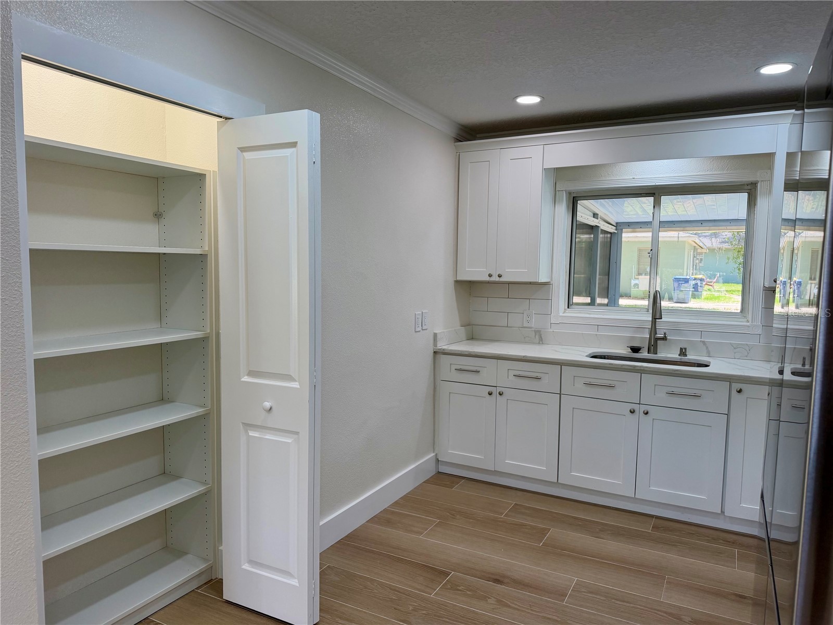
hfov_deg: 71.6
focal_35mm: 24
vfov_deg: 56.8
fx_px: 578
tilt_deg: -4.7
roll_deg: -1.0
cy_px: 312
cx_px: 416
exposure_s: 1/205
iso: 125
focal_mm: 6.76
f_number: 1.78
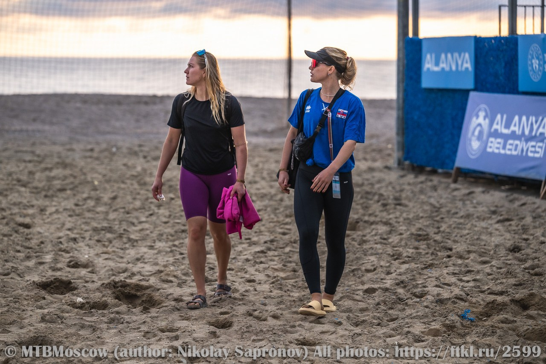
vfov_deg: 10.2
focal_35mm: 135
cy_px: 182
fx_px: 2047
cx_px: 273
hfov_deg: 15.2
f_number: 4
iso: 500
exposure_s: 1/1250
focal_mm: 135
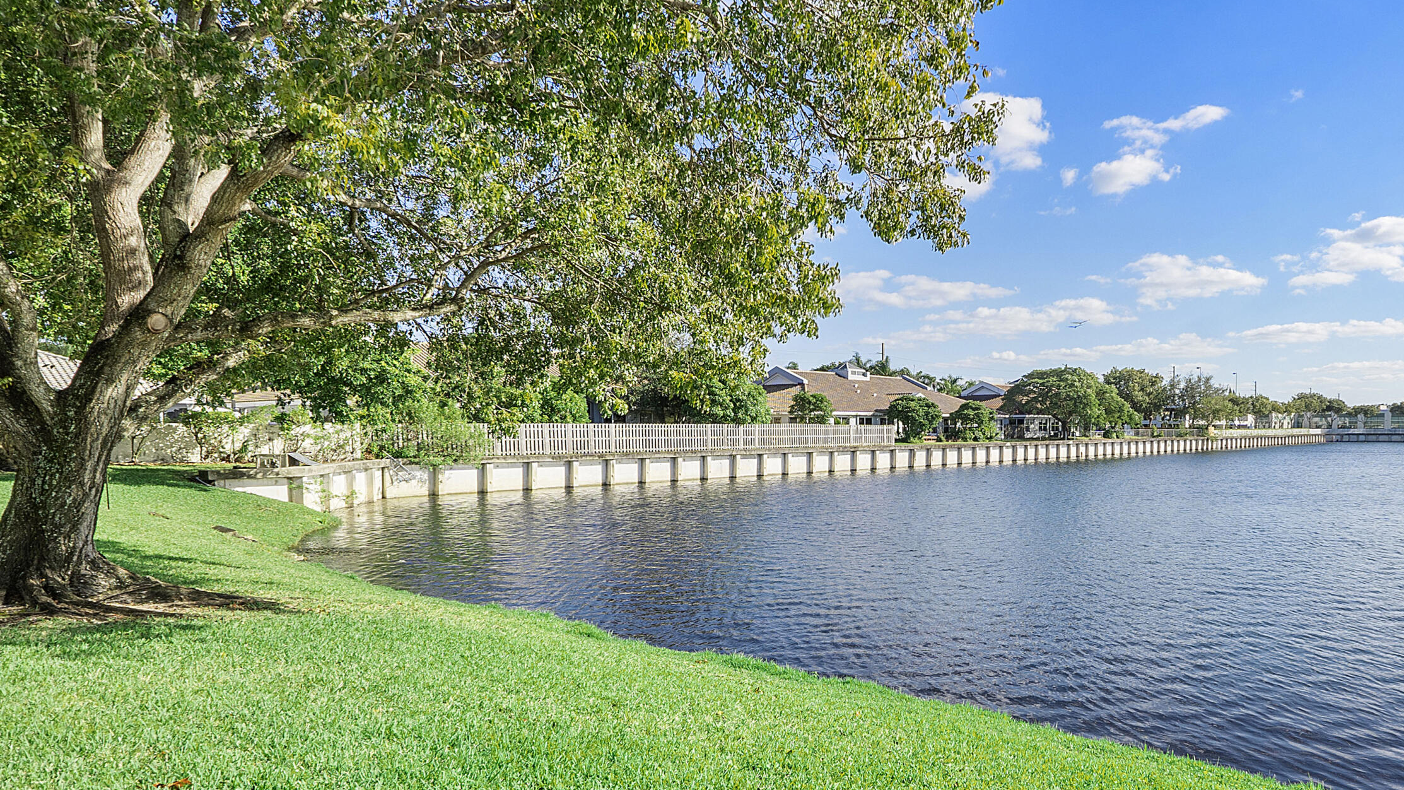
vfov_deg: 47.4
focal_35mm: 24
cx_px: 926
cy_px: 480
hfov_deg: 74.2
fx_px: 893
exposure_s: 1/500
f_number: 9
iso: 200
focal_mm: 11.5
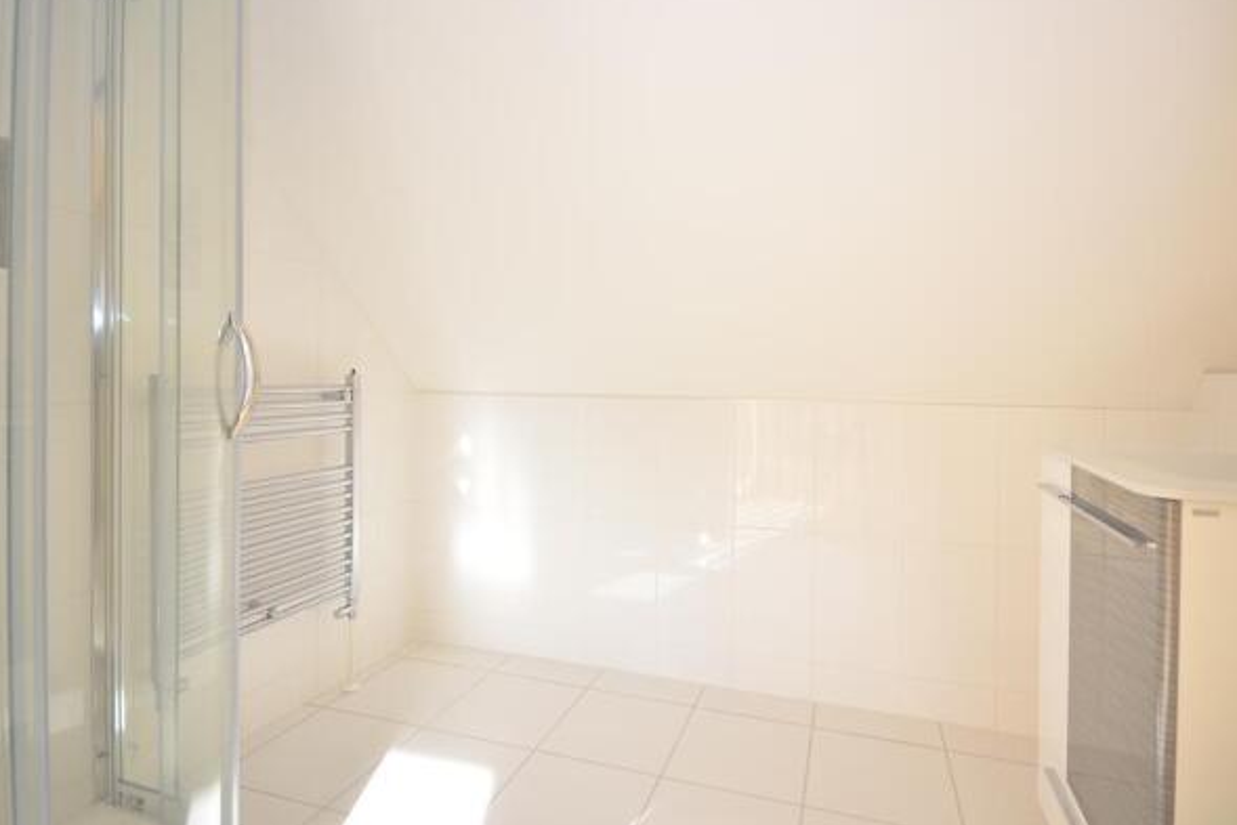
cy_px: 374
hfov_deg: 83.9
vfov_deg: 61.8
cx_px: 655
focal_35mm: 20
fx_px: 687
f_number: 5.6
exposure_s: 1/200
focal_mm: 12
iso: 640
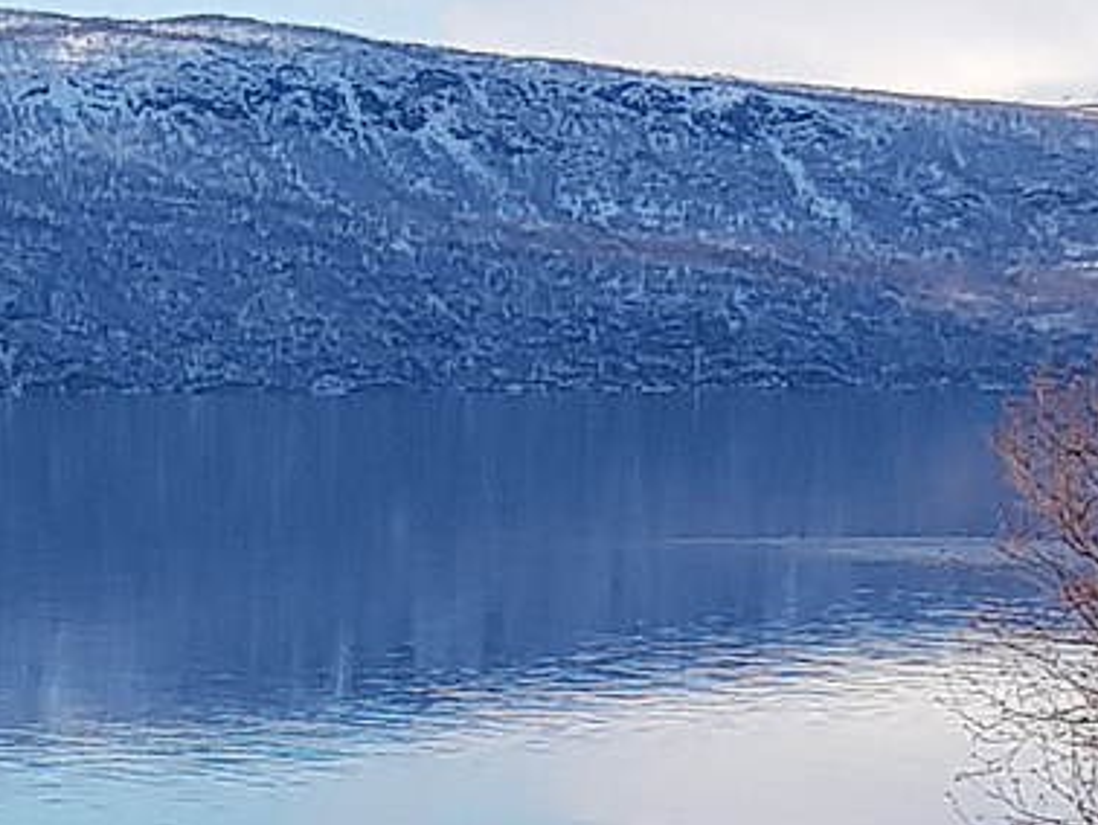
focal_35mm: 110
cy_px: 898
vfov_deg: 13.2
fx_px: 3491
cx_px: -1171
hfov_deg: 14.5
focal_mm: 4.2
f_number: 1.7
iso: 40
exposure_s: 1/1500
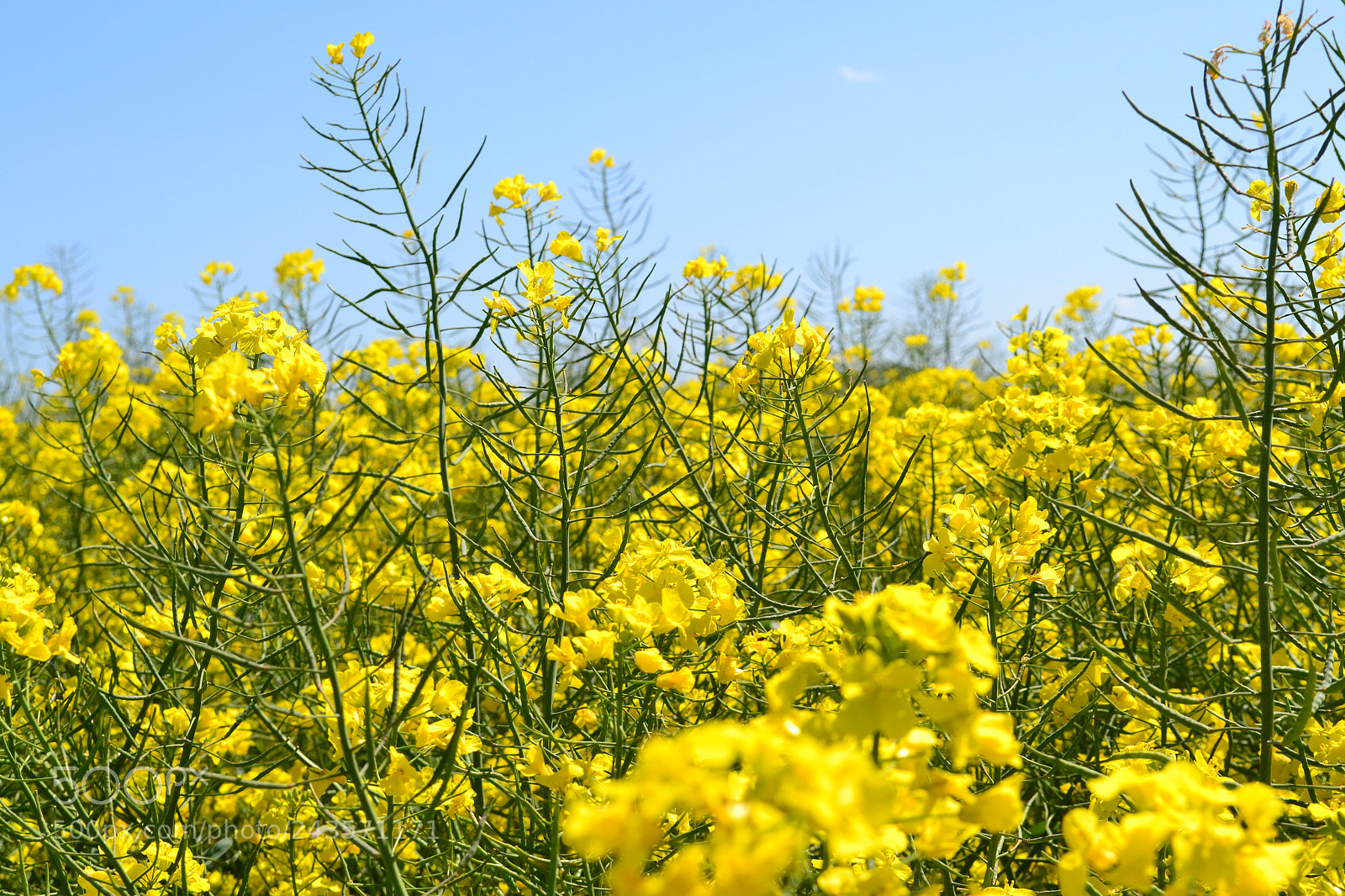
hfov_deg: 30.5
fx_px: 2465
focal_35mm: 66
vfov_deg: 20.6
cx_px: 672
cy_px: 448
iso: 360
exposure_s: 1/500
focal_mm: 44
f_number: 11
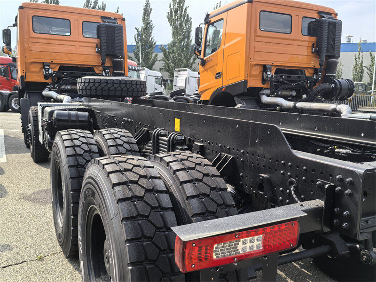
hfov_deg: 55.4
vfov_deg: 42.9
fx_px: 358
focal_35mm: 33
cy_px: 141
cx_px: 188
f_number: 1.4
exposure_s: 1/4926
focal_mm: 5.75
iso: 50
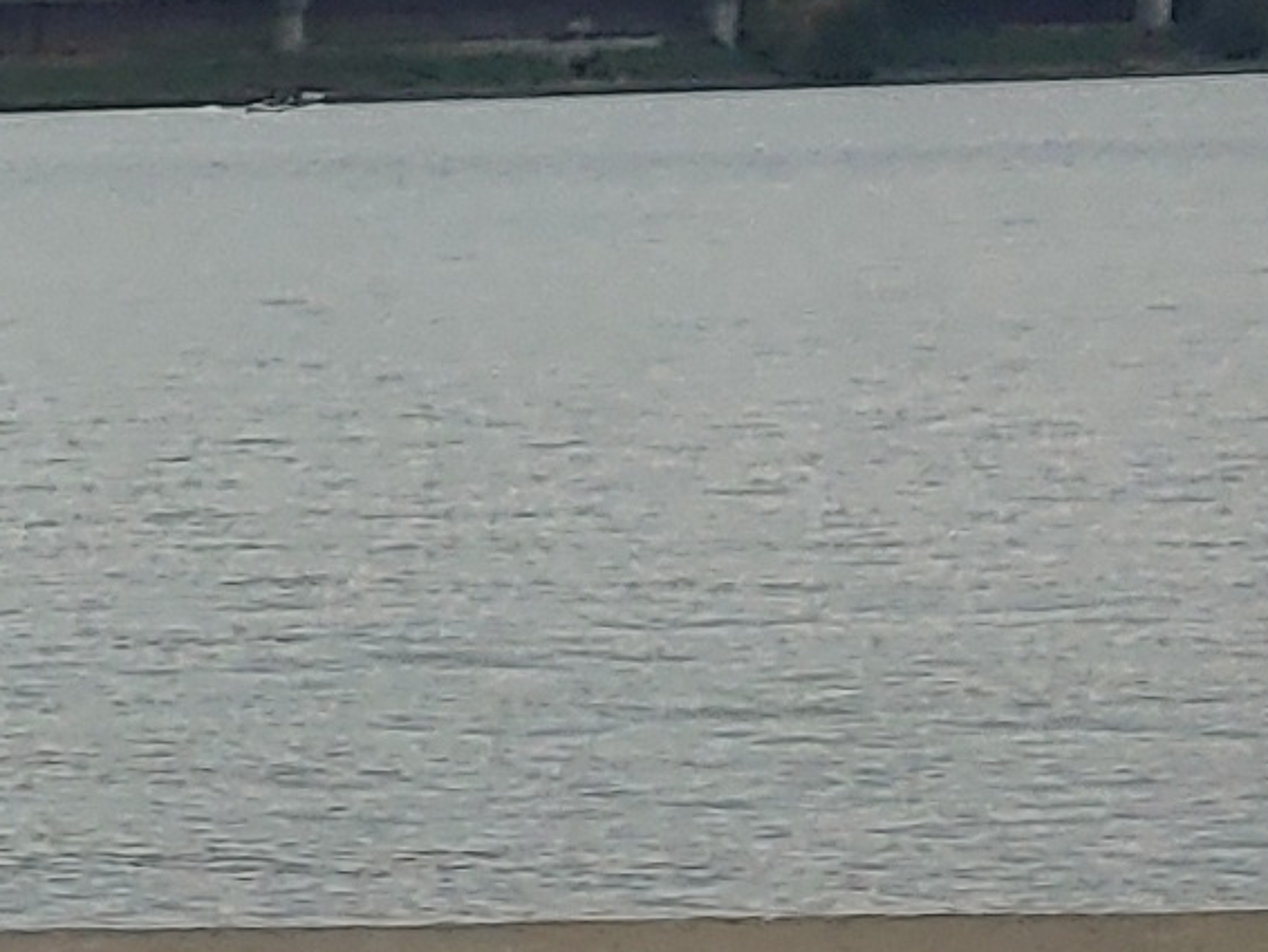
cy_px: 1568
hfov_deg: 8.9
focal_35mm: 178
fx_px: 6523
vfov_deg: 8.1
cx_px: -2605
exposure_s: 1/1587
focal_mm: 4.23
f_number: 1.5
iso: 100
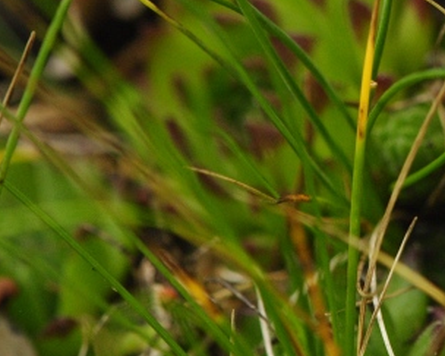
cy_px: -4
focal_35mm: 315
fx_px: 4150
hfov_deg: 6.1
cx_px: 486
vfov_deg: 4.9
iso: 800
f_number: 6.3
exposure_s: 1/125
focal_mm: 85
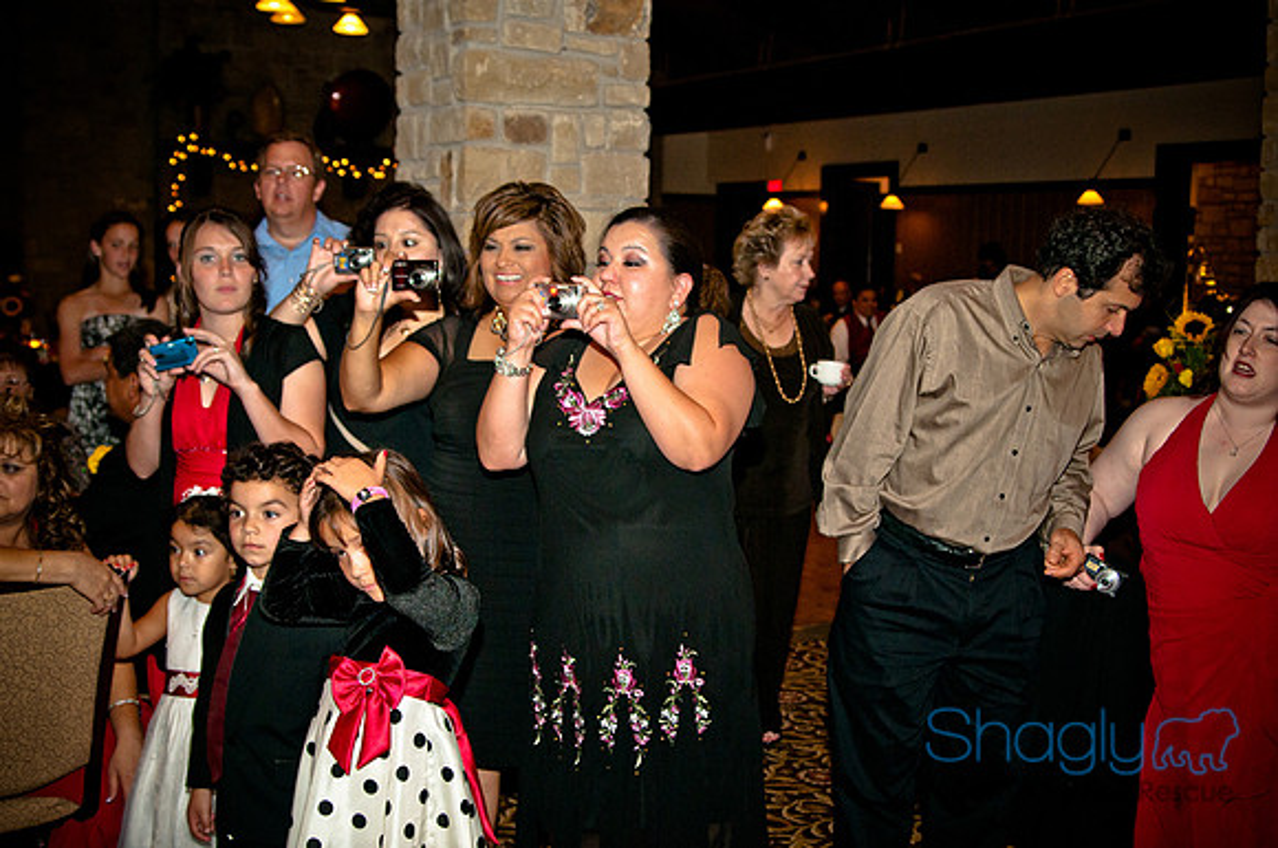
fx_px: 1489
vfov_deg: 31.8
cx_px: 639
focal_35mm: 42
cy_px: 424
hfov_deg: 46.5
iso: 400
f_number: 3.2
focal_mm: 28
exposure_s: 1/200
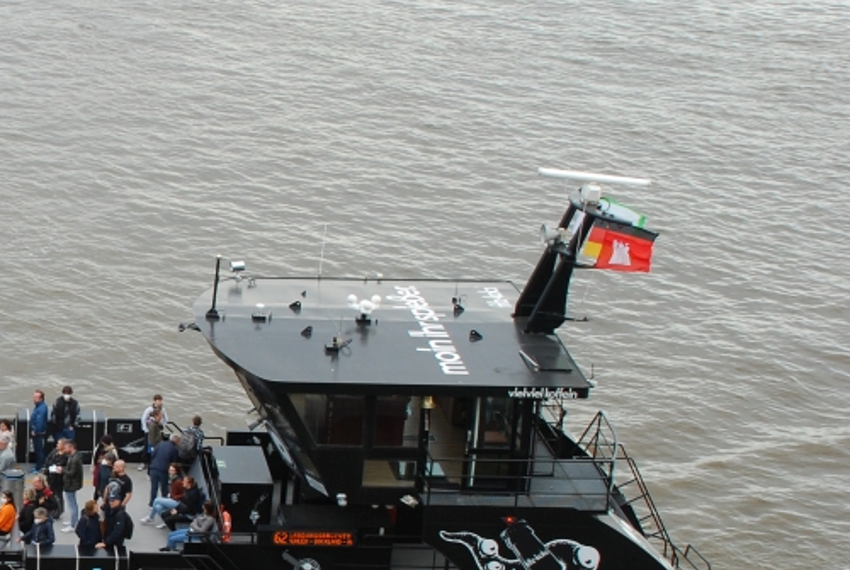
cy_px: 460
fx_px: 2034
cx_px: -2
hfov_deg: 22.7
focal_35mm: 86
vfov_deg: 15.8
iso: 200
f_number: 7.1
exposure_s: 1/60
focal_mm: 28
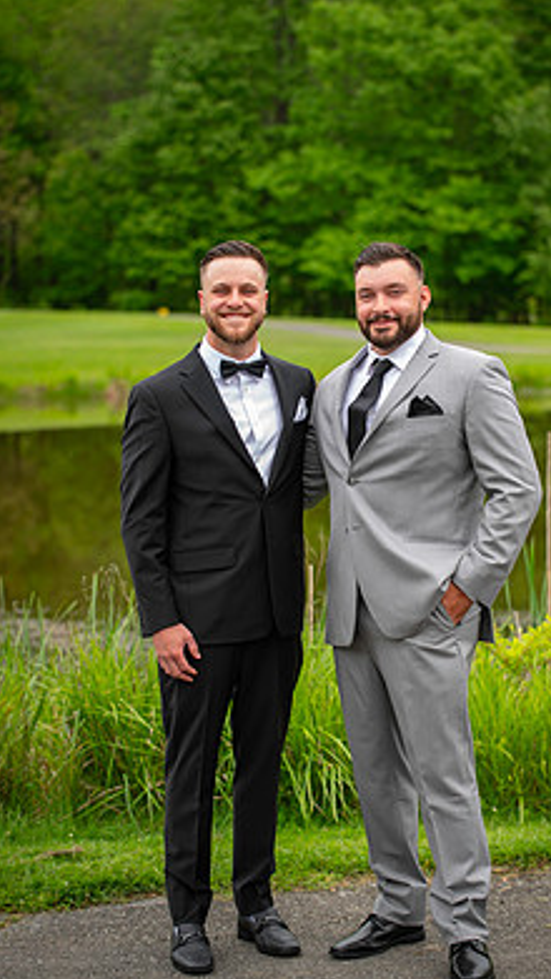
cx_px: 328
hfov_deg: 12.9
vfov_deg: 22.7
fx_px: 2441
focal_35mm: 94
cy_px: 453
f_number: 2.8
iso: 64
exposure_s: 1/250
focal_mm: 78
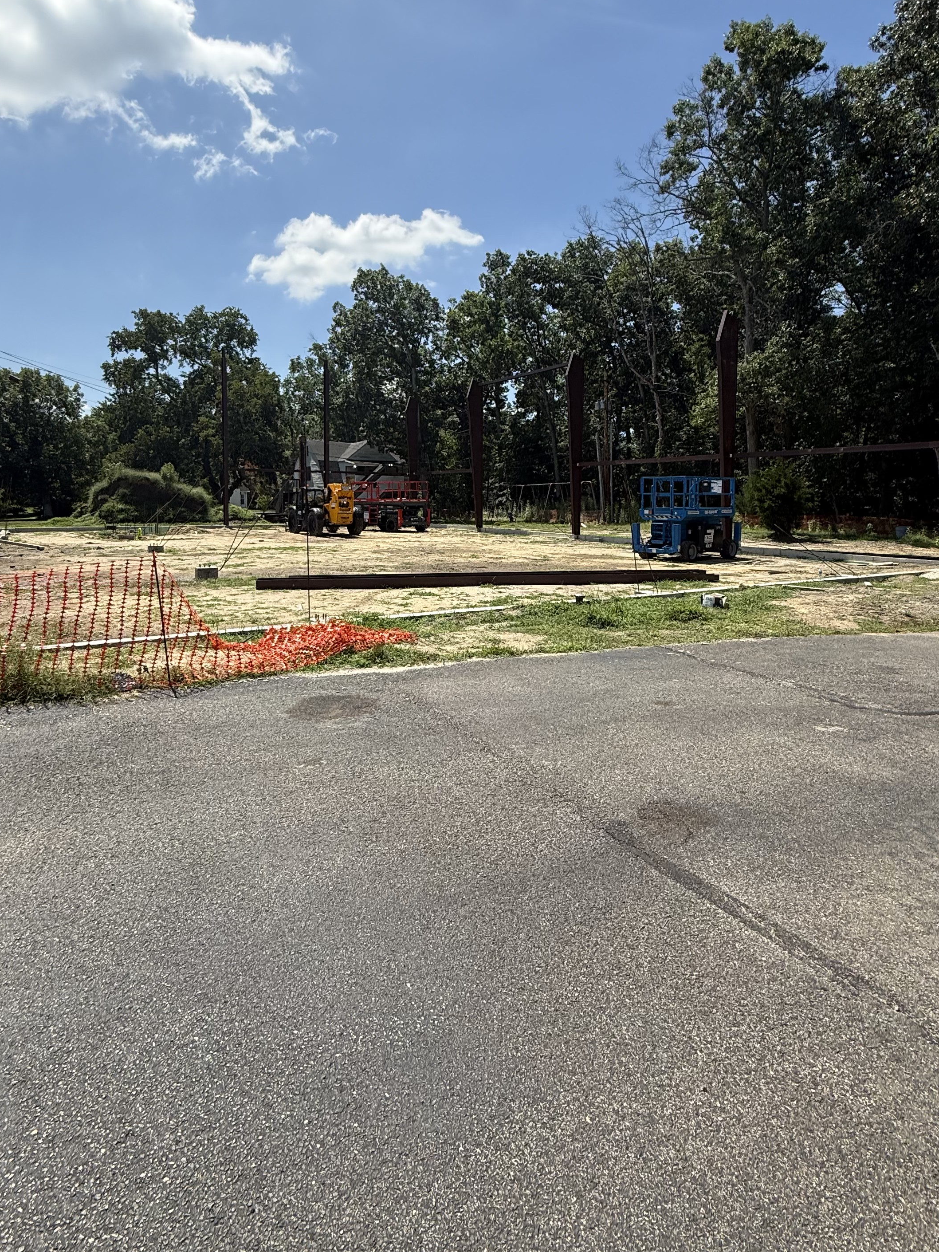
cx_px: 452
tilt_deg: -2.8
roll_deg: -0.8
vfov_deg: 81.3
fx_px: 723
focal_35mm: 20
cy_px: 544
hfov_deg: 66.0
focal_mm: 2.22
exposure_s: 1/2165
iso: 50
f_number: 2.2
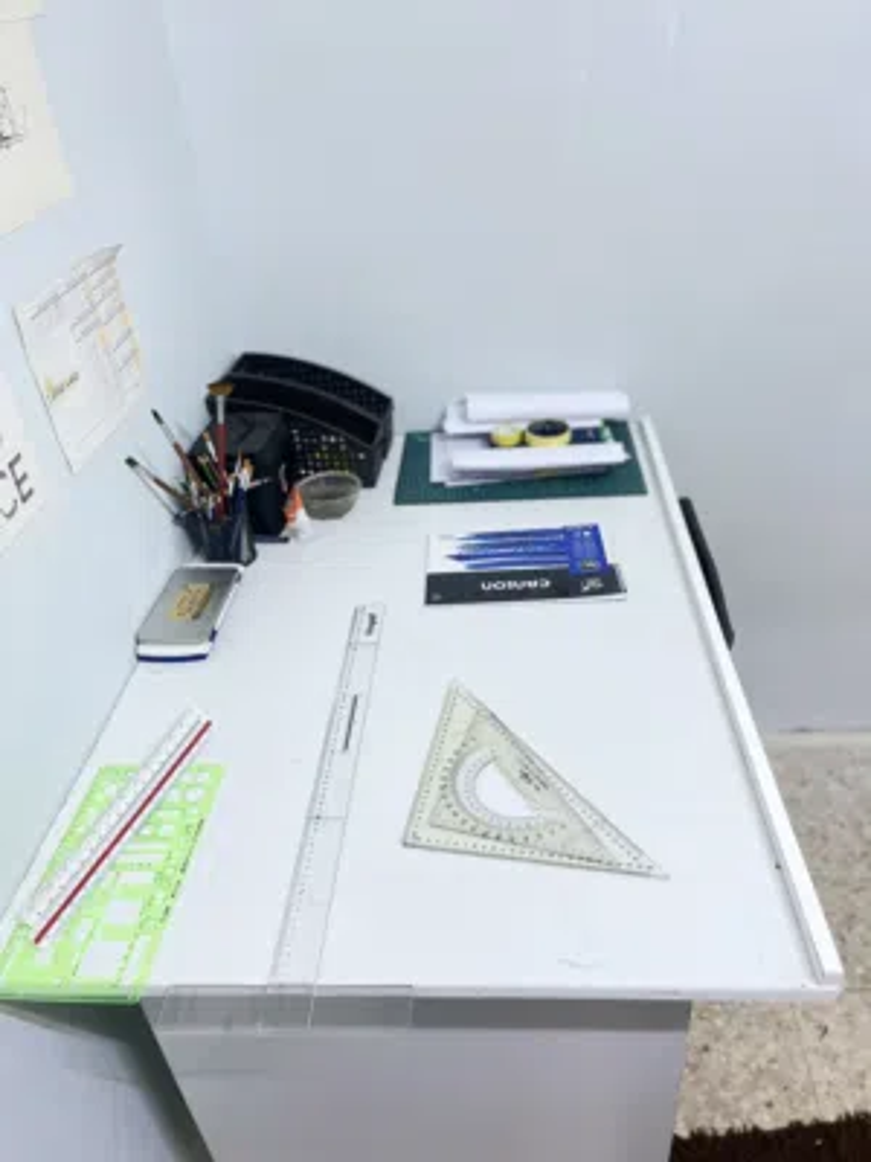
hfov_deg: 53.1
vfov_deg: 67.3
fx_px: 872
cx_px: 436
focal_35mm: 26
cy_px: 581
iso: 400
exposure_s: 1/60
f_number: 1.6
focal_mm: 5.1
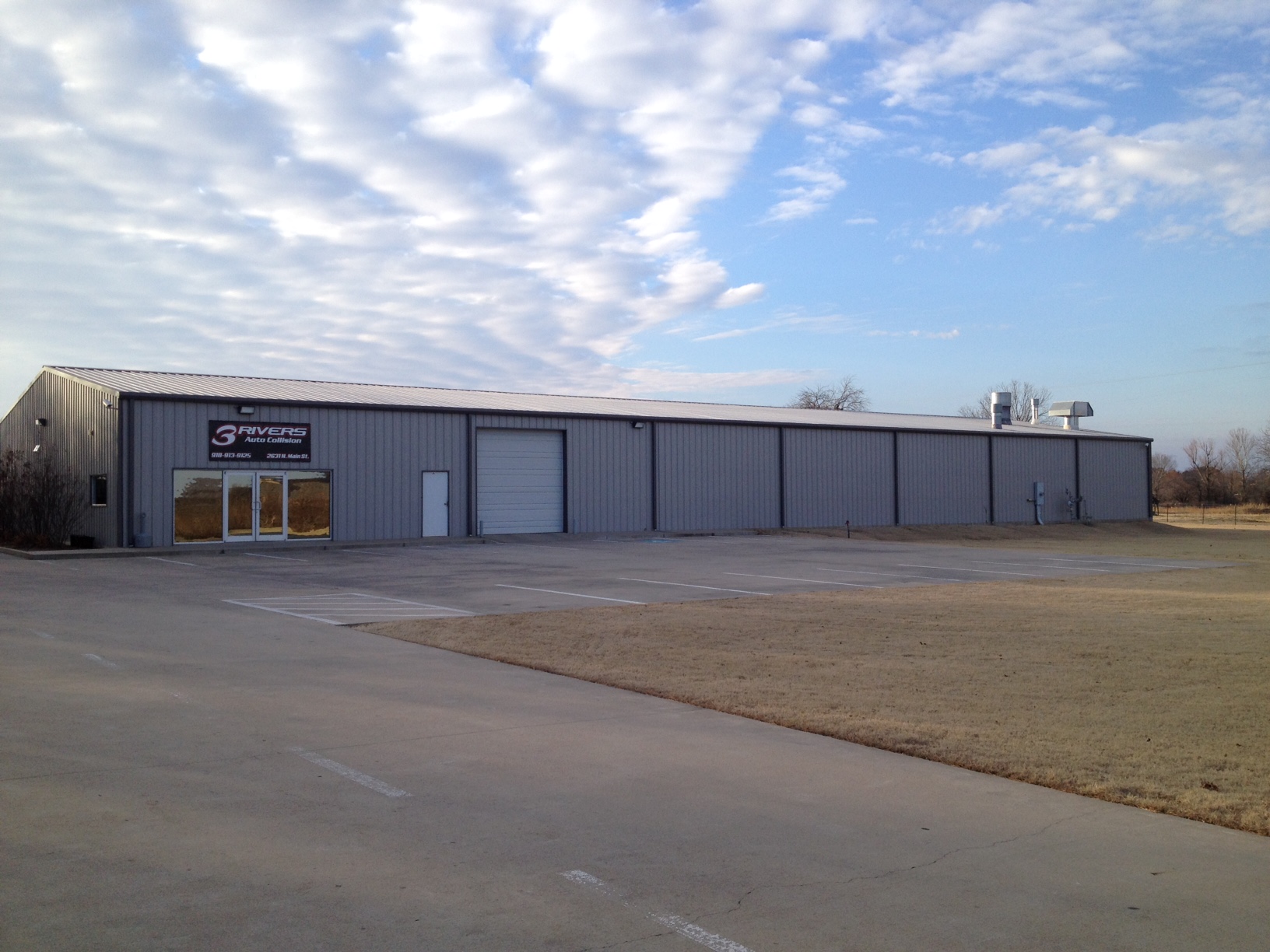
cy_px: 476
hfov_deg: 52.6
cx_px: 635
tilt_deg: -0.8
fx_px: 1284
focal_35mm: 35
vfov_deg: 40.7
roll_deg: -1.1
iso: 50
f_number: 2.4
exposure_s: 1/642
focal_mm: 4.28
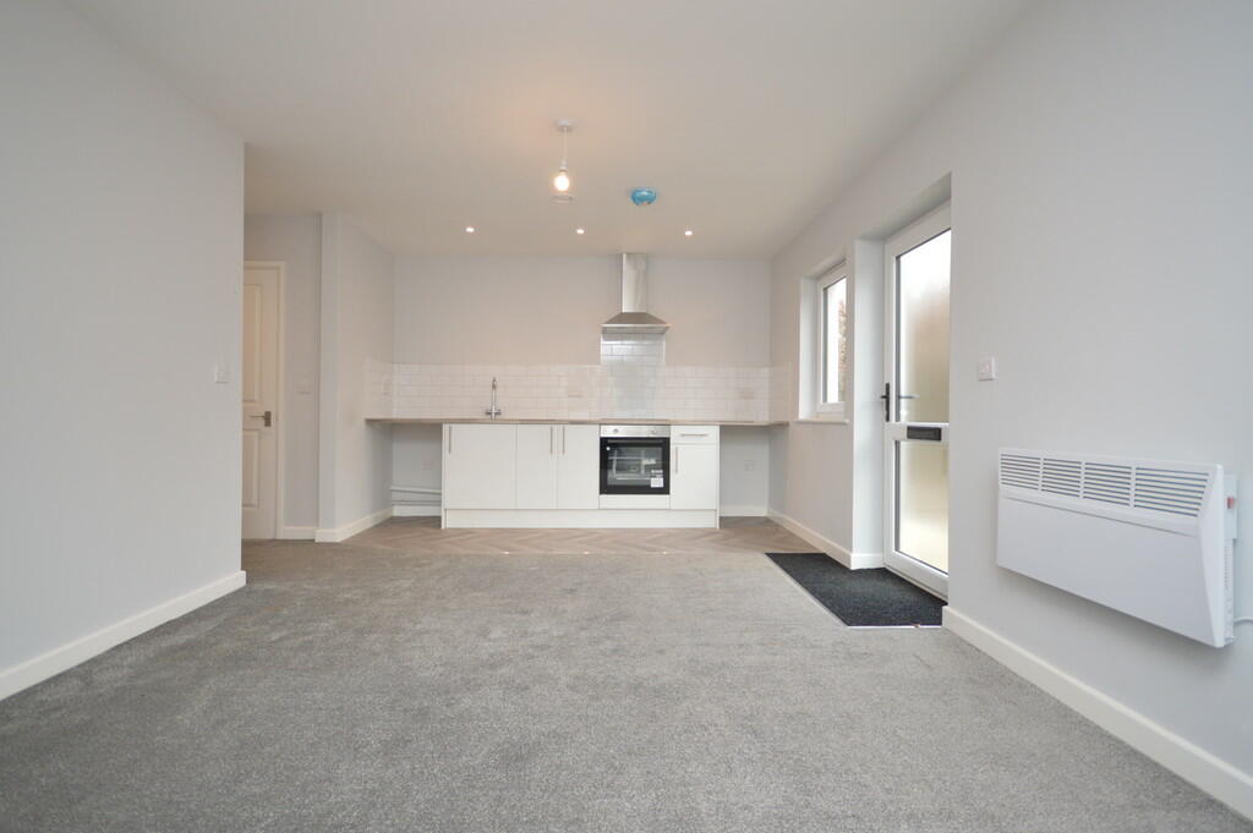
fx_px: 522
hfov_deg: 100.4
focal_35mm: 15
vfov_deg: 77.2
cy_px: 416
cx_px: 626
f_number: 4
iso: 400
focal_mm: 10
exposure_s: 1/100
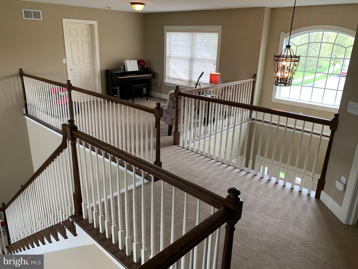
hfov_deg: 67.3
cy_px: 134
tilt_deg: -19.2
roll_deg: -1.6
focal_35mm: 26
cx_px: 179
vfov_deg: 53.1
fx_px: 269
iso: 125
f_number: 1.8
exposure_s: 1/60
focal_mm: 4.25
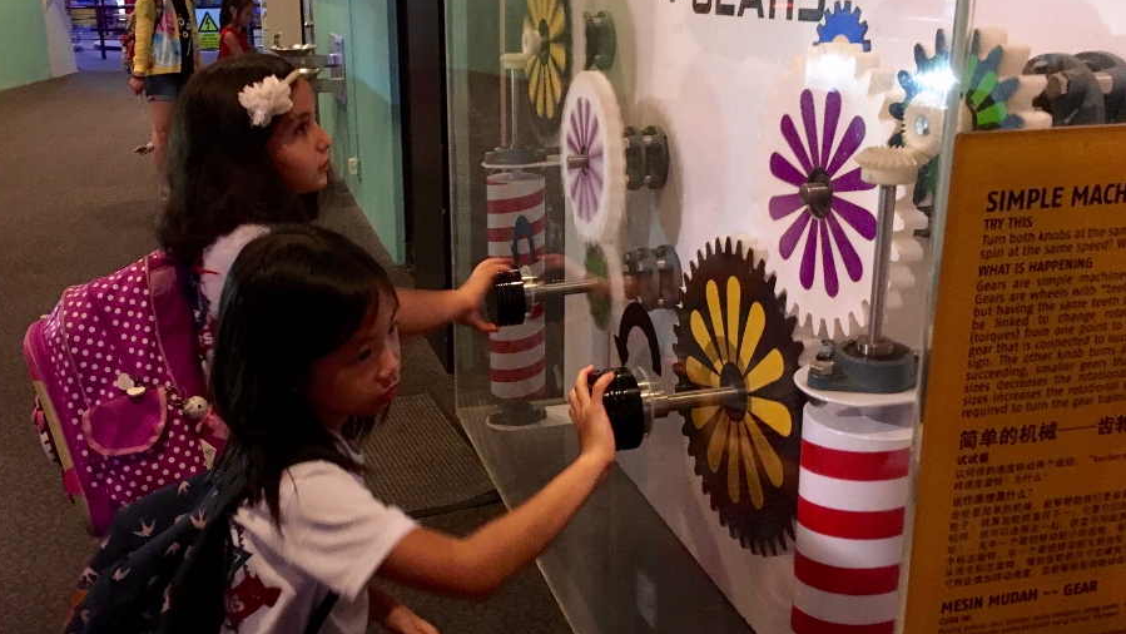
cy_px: 284
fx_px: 1075
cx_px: 487
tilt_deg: -15.3
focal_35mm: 36
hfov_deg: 55.1
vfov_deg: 32.8
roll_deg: +0.5
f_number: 2.2
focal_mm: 4.15
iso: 400
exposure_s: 1/17
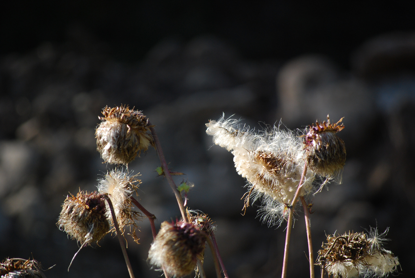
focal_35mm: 300
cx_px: 208
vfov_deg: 4.6
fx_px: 3462
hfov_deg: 6.9
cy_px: 139
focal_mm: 200
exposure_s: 1/500
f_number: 5.6
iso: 360
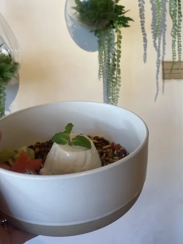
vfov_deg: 52.4
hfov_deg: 40.7
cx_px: 87
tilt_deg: -5.2
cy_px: 105
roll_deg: +2.1
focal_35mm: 35
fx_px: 247
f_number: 1.8
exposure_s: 1/100
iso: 80
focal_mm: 4.25
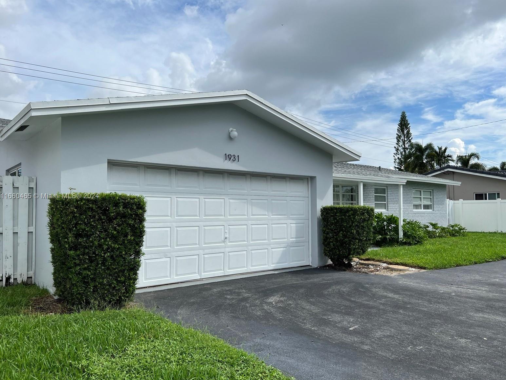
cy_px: 197
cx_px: 257
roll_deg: +0.2
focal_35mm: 27
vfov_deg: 51.4
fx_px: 395
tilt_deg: +2.0
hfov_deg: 65.3
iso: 50
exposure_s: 1/6211
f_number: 1.5
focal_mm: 5.7
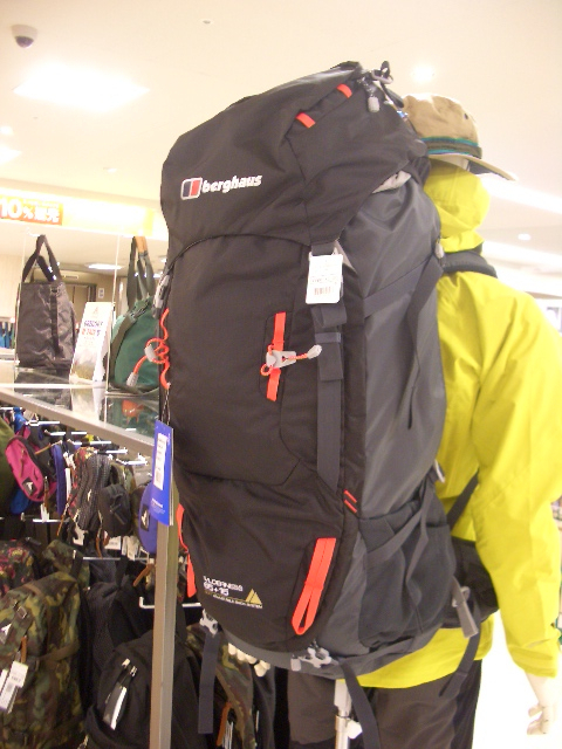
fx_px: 758
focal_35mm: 35
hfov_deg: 40.7
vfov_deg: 52.6
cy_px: 374
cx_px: 281
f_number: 2.6
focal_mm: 5.8
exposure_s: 1/13
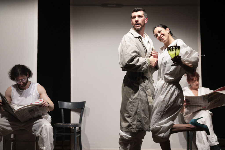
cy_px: 75
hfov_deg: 38.2
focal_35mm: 52
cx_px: 112
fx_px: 325
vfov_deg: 26.0
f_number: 2.8
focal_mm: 35
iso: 500
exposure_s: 1/125
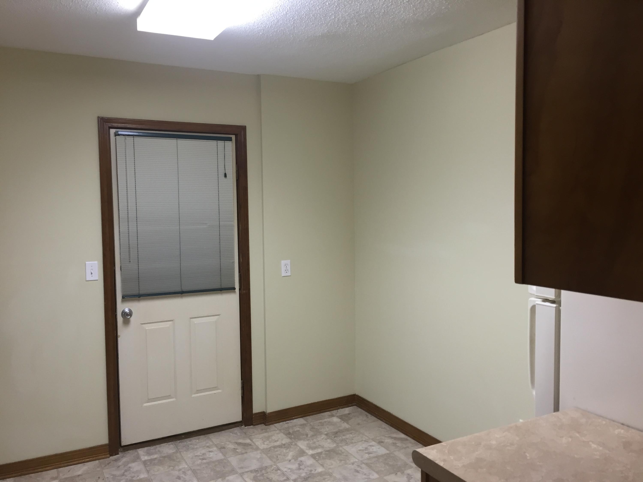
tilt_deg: -2.9
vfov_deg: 48.2
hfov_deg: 61.7
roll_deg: +0.4
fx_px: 539
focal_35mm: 29
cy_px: 241
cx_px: 322
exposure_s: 1/30
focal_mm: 4.15
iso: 64
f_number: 2.2
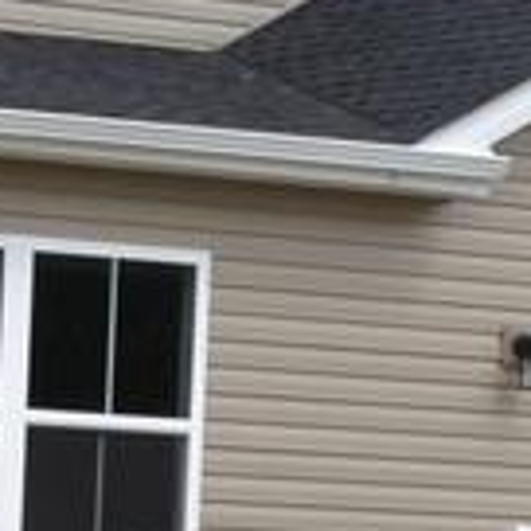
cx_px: 1784
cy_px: 199
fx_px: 6074
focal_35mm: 350
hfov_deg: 4.7
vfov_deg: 5.0
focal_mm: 26
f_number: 8
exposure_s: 1/400
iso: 200
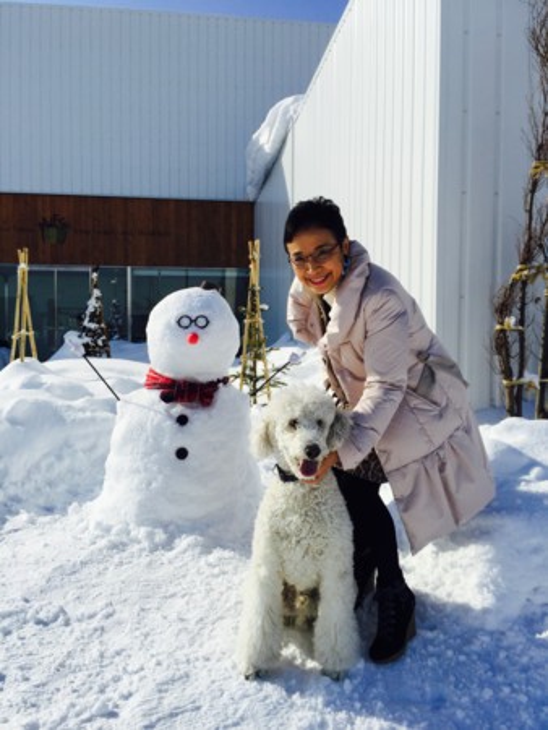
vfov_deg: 61.6
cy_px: 365
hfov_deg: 48.3
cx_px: 274
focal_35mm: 29
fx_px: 612
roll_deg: -1.6
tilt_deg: -4.4
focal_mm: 4.15
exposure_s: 1/5650
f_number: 2.2
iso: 32
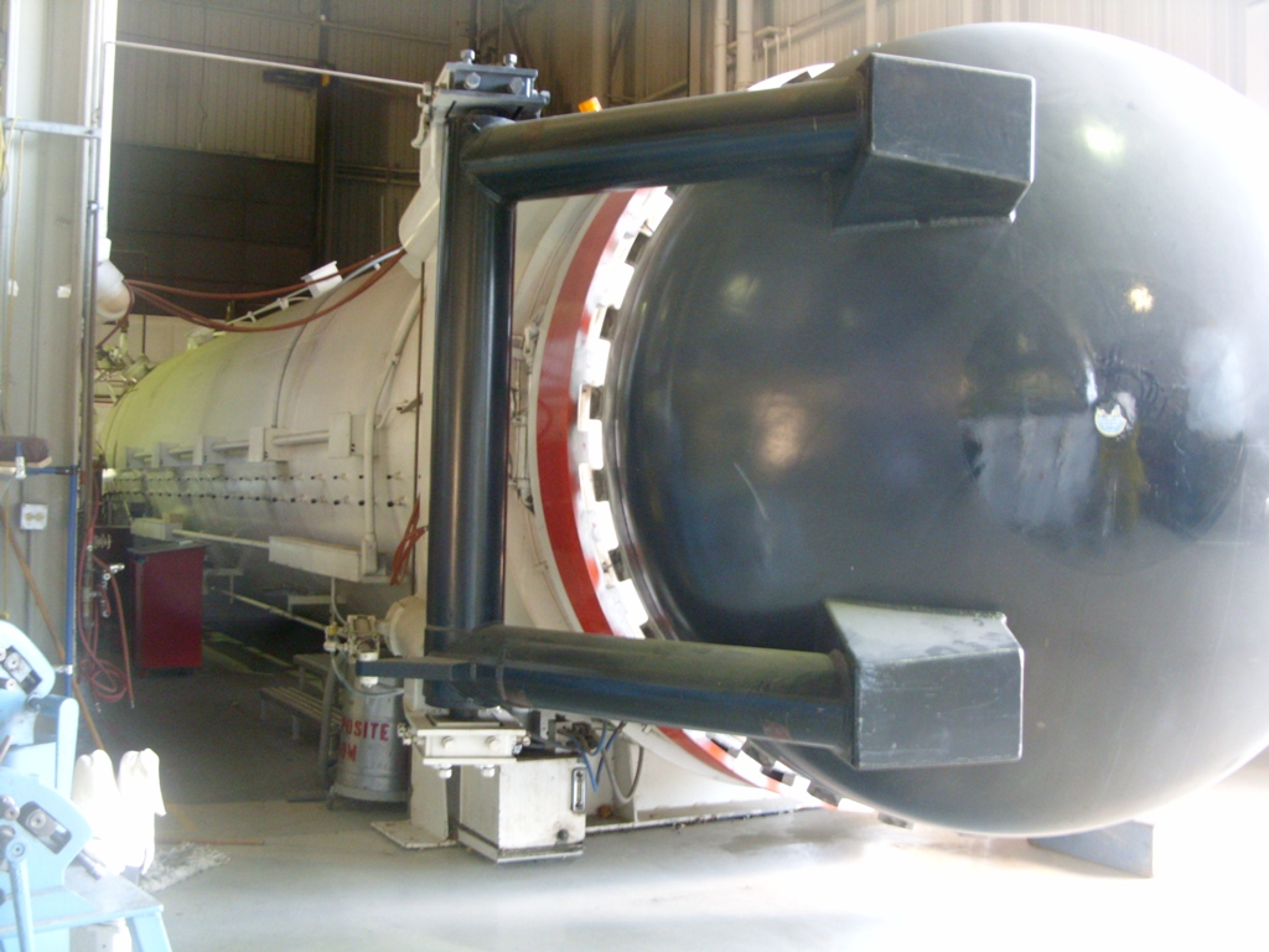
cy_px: 476
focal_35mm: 38
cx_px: 634
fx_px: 1393
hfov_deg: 49.0
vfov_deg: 37.7
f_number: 2.8
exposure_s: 1/14
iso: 300
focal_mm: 6.3
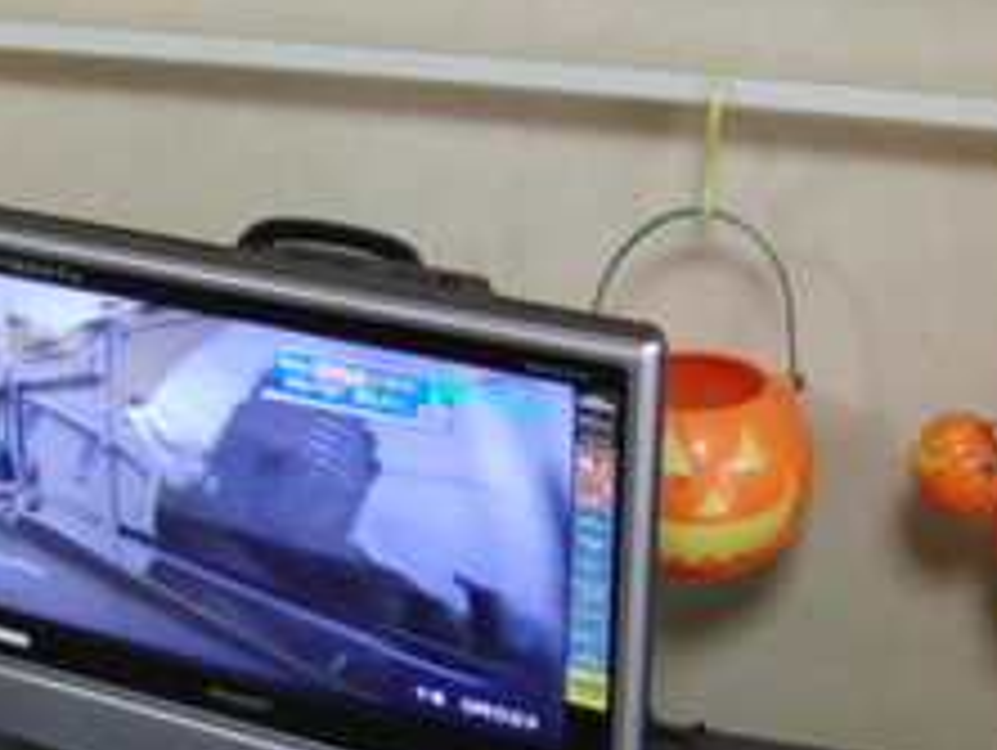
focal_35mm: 80
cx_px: 346
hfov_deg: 24.3
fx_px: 2307
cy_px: 422
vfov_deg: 18.5
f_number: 3.6
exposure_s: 1/40
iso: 400
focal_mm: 6.42
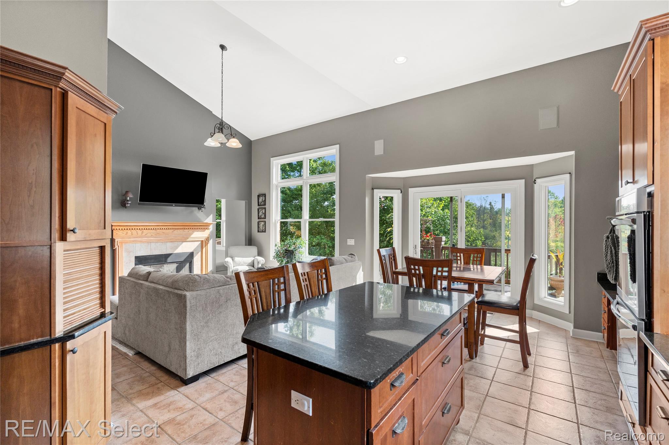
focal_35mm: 16
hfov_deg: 96.8
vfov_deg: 73.7
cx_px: 334
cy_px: 222
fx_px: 297
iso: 1000
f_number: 4
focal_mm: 16
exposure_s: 1/125
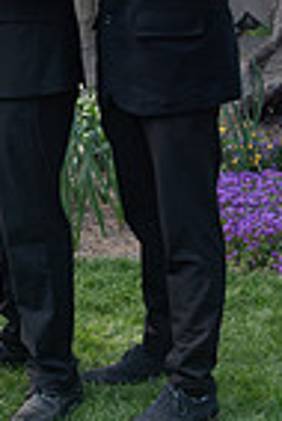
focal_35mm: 158
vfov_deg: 12.7
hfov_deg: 8.7
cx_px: 12
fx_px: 1852
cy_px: -62
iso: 500
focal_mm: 50
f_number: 5.6
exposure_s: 1/125
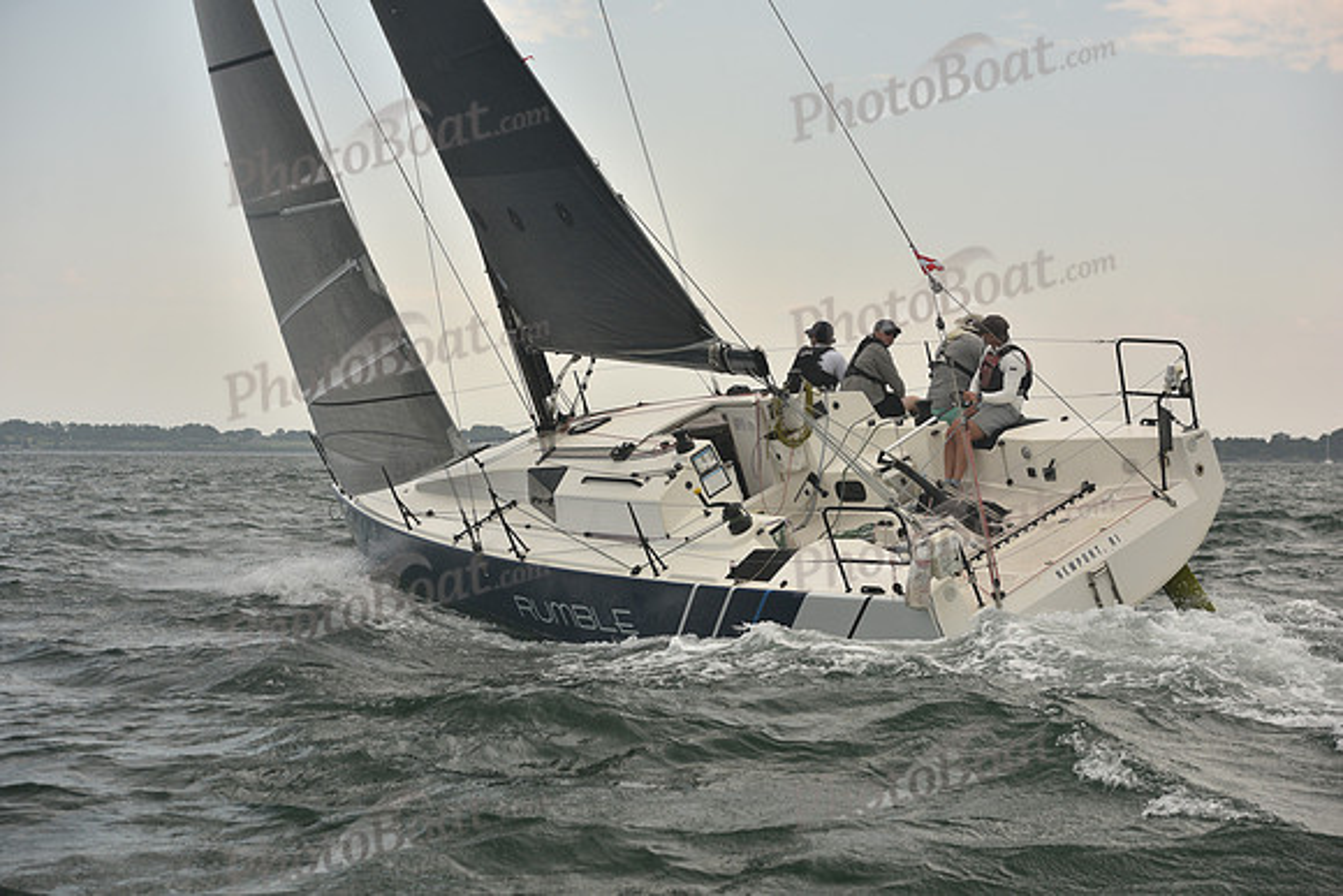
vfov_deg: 19.5
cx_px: 672
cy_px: 448
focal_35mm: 70
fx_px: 2612
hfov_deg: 28.8
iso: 250
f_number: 5.6
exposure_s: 1/500
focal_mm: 70
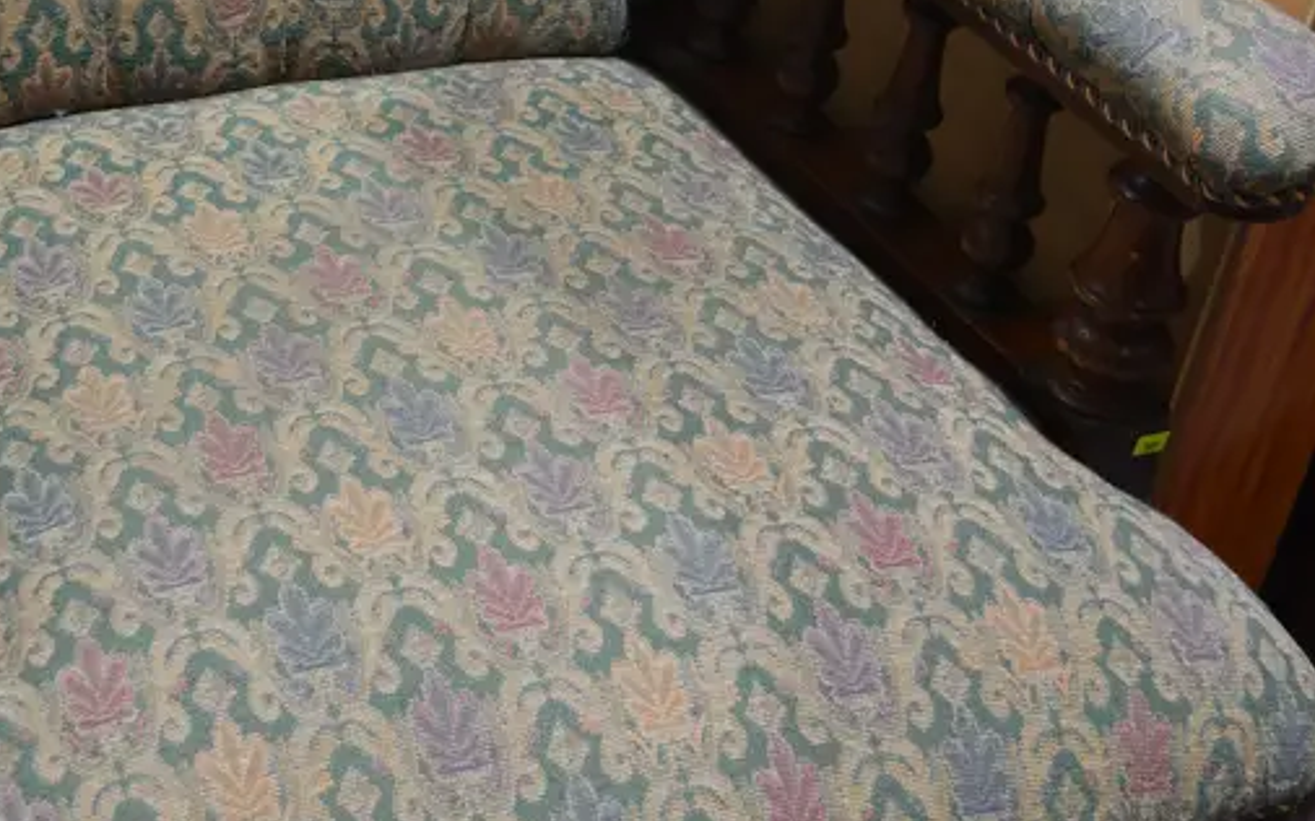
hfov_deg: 27.9
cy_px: 182
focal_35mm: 73
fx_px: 2616
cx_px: 383
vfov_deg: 17.7
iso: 320
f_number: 4
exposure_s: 1/60
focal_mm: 17
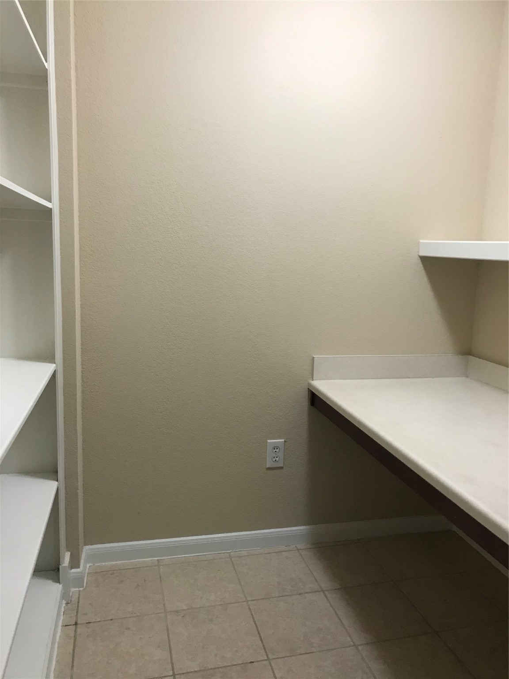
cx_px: 254
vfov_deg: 63.4
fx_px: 549
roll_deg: -2.0
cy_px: 340
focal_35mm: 28
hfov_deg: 49.7
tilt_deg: -9.2
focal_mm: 3.99
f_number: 1.8
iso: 32
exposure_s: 1/30
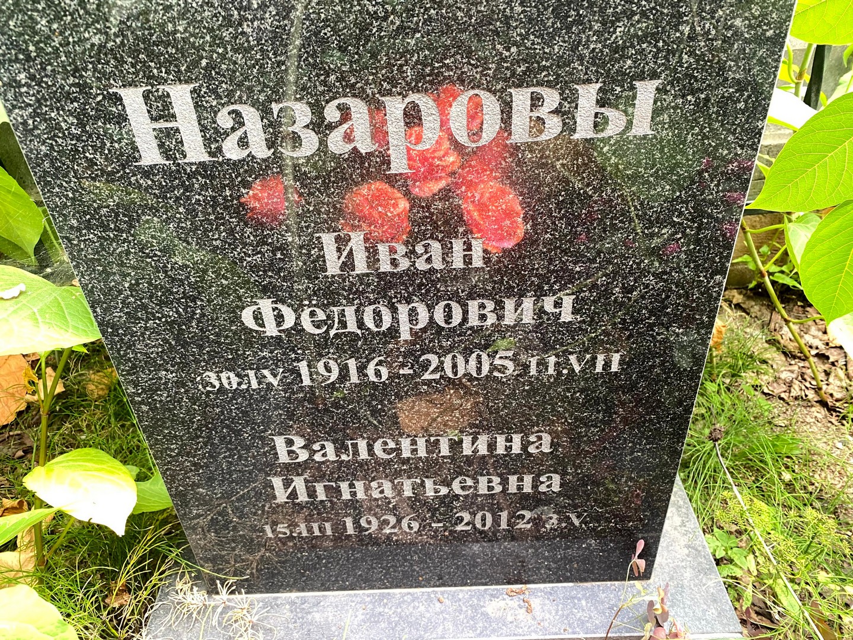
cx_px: 426
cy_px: 320
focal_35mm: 26
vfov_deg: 53.1
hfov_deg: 67.3
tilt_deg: -34.7
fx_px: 641
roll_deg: +5.5
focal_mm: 4.25
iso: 125
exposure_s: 1/73
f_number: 1.8
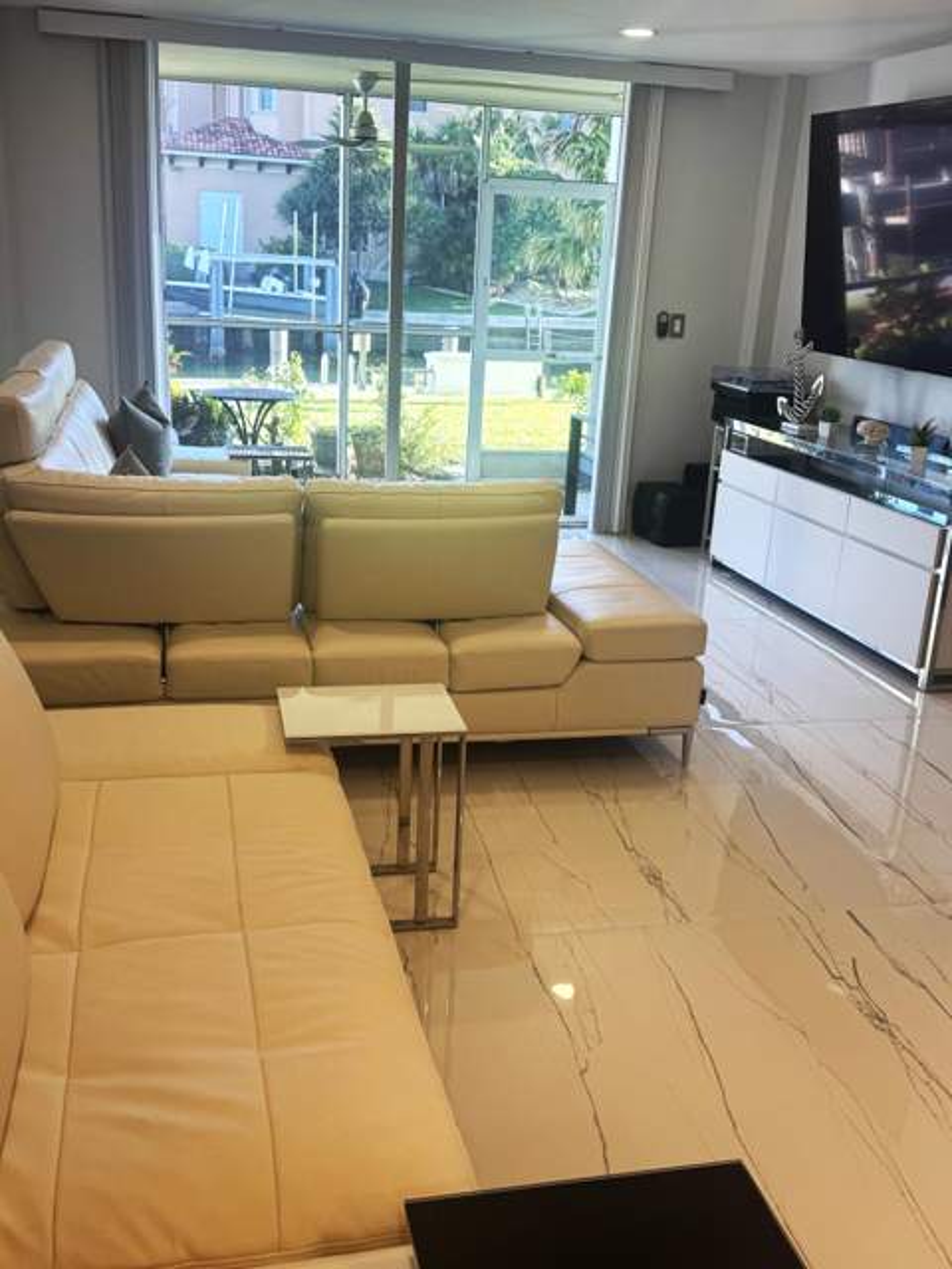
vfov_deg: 52.6
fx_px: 1283
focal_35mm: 35
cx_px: 476
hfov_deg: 40.7
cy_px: 634
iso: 64
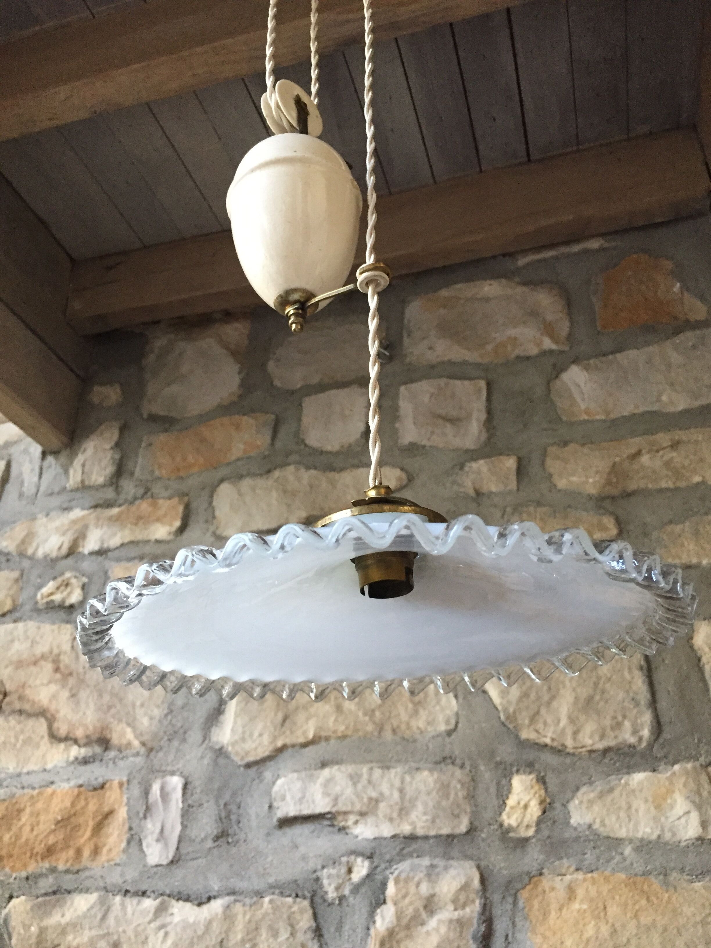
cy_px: 474
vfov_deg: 61.7
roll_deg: +1.1
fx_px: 794
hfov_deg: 48.2
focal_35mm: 29
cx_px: 356
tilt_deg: +30.6
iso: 250
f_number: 2.2
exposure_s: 1/25
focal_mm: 4.15
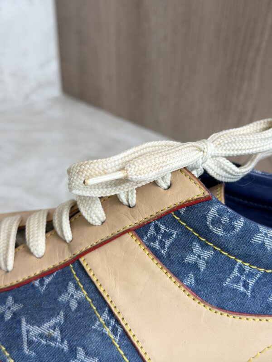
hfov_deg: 30.3
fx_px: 503
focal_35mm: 48
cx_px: 136
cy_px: 181
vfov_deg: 39.7
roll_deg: -0.2
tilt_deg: -27.3
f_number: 1.78
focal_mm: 6.76
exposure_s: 1/120
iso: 64
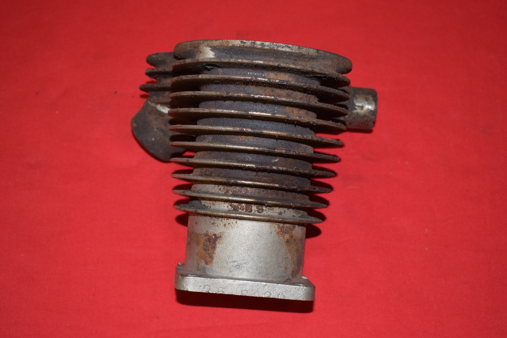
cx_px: 254
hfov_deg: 33.4
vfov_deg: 22.6
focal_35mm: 60
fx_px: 845
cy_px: 169
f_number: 5
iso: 1250
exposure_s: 1/200
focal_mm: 40
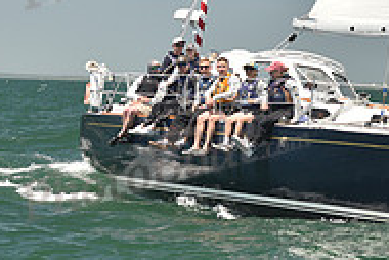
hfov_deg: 9.5
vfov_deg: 6.4
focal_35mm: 214
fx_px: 2314
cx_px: 418
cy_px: 34
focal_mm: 70
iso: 250
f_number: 4
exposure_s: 1/800
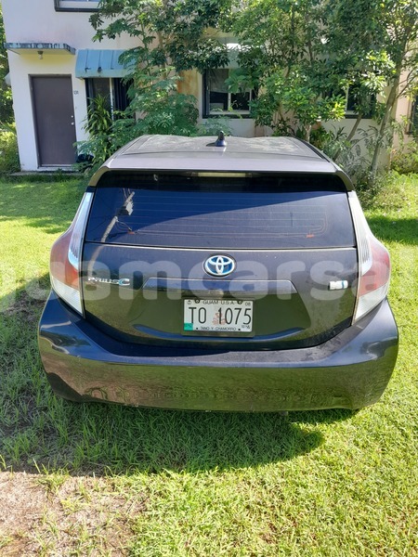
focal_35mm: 26
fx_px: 419
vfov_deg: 67.3
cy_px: 278
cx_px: 209
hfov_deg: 53.1
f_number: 1.8
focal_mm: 3.98
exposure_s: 1/100
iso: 40
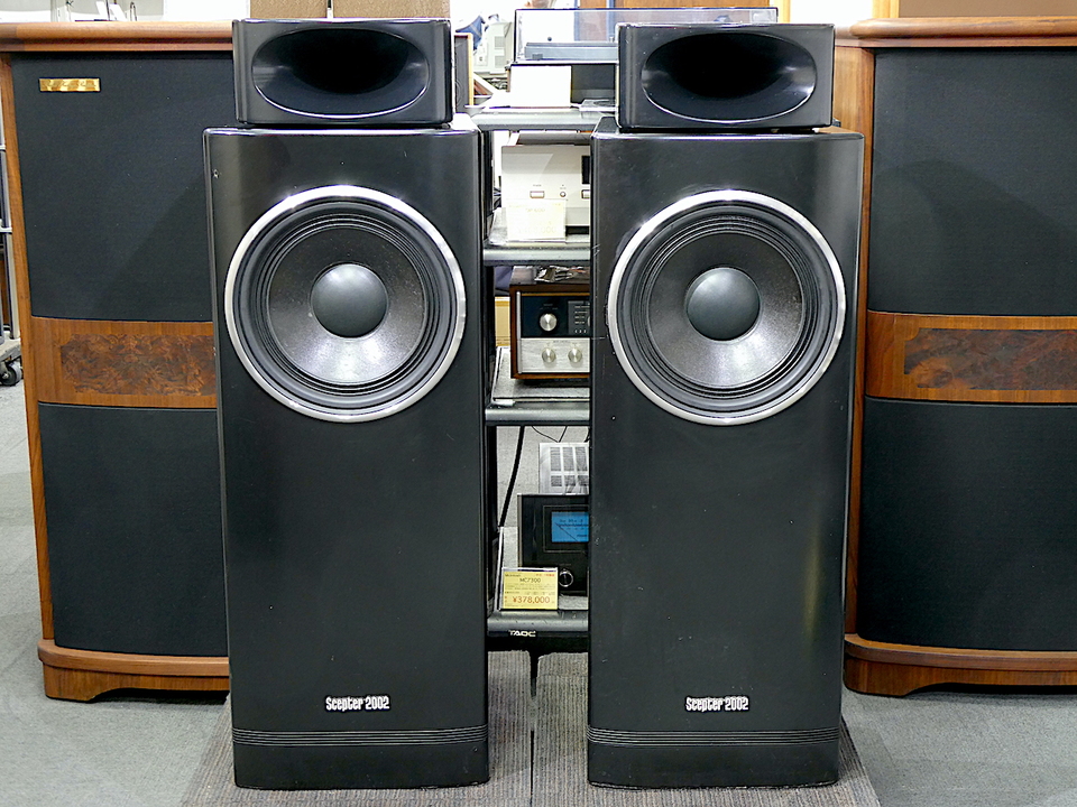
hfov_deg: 38.2
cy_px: 404
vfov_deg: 29.1
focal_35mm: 50
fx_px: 1556
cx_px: 538
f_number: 4.1
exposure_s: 1/1.6
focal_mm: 9
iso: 200
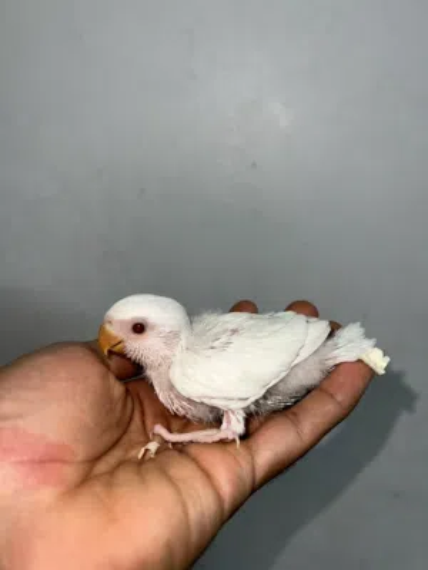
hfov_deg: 53.1
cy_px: 285
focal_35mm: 26
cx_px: 214
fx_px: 429
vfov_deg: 67.3
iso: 32
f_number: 1.5
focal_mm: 5.7
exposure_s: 1/75
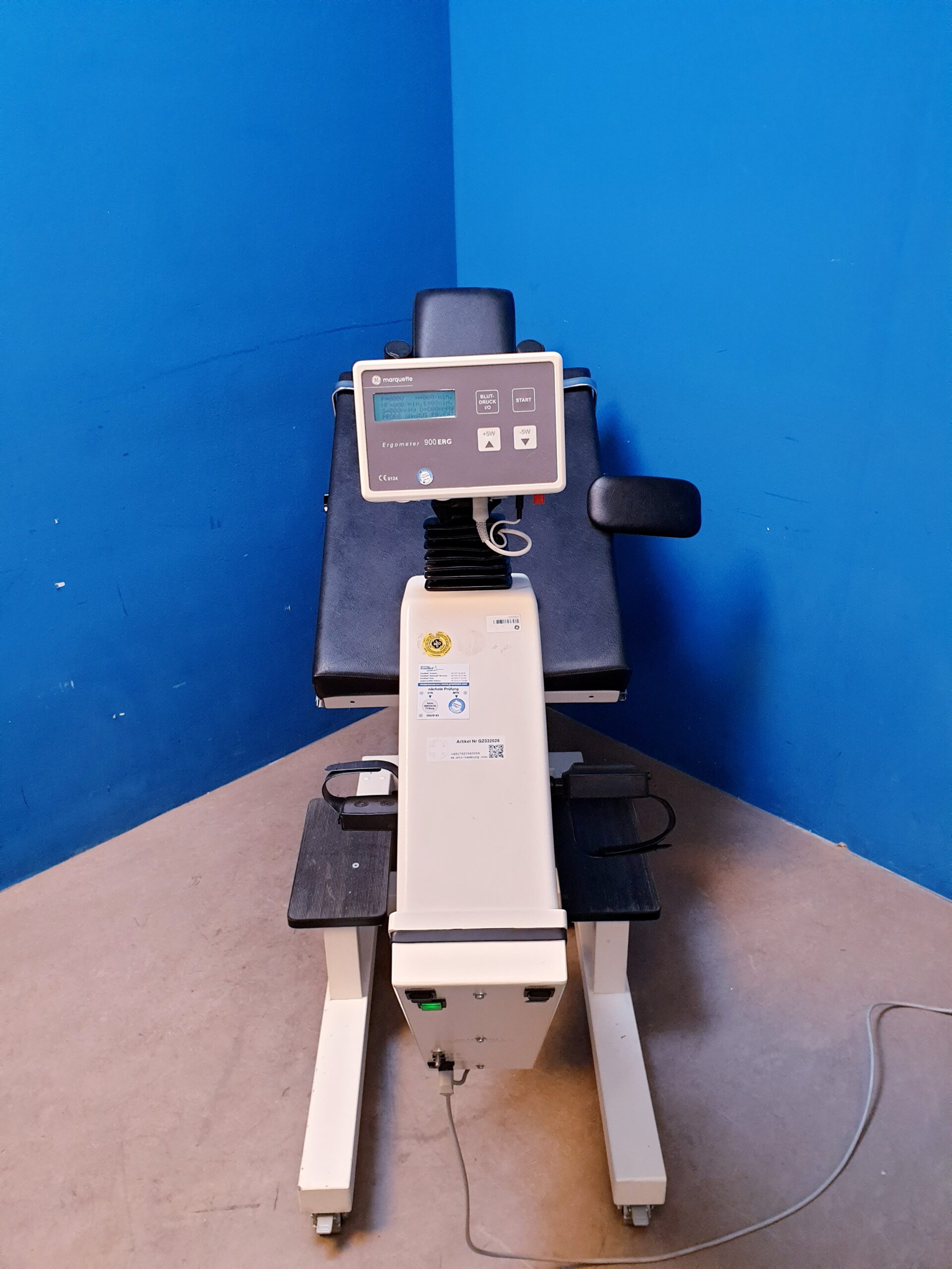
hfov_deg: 53.1
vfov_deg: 67.3
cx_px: 476
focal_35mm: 26
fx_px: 953
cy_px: 634
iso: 200
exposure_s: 1/50
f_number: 2.4
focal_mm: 4.3
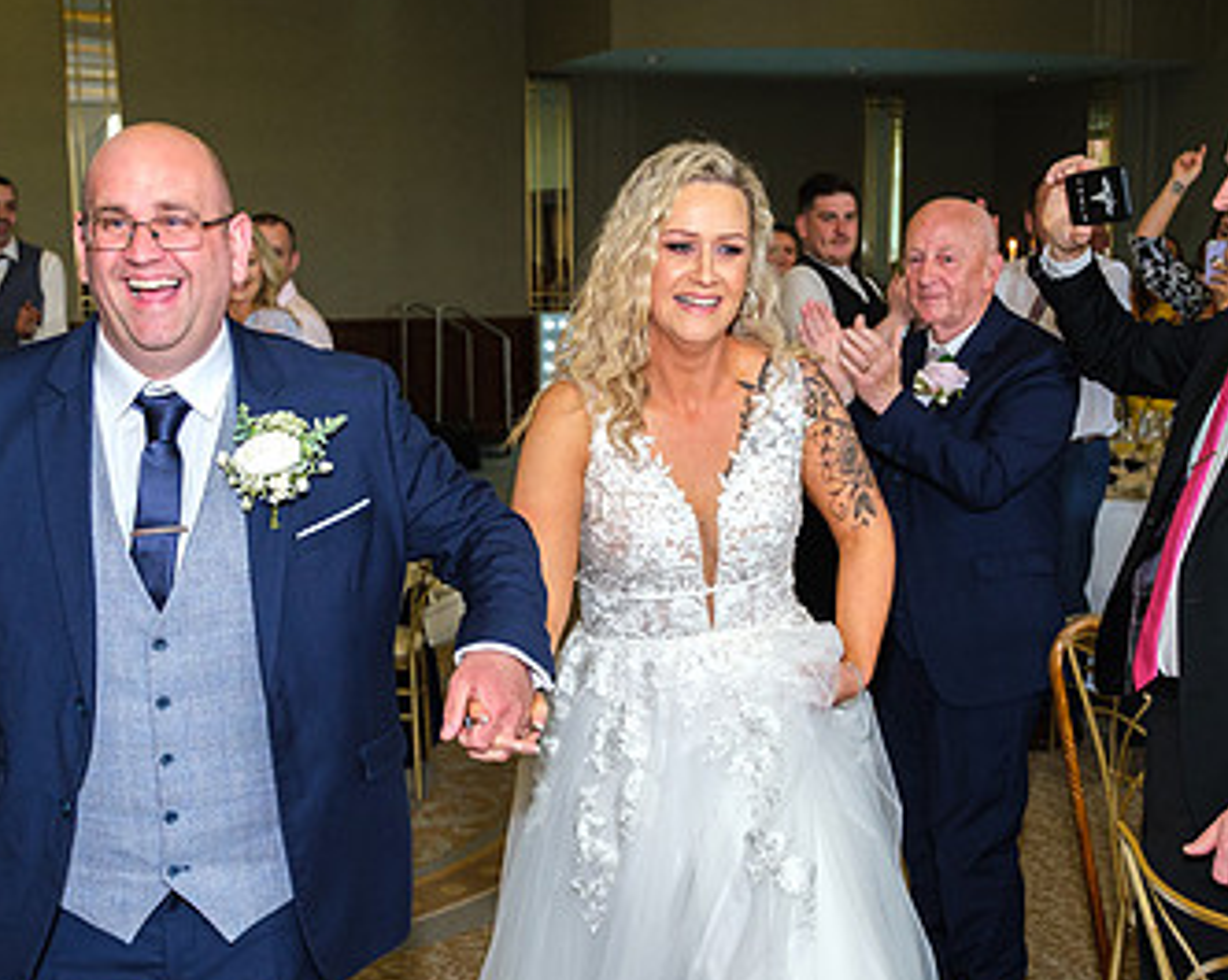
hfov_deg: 39.5
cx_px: 681
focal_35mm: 47
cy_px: 623
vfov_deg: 31.9
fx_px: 1707
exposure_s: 1/160
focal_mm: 18.2
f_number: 2.8
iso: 2000
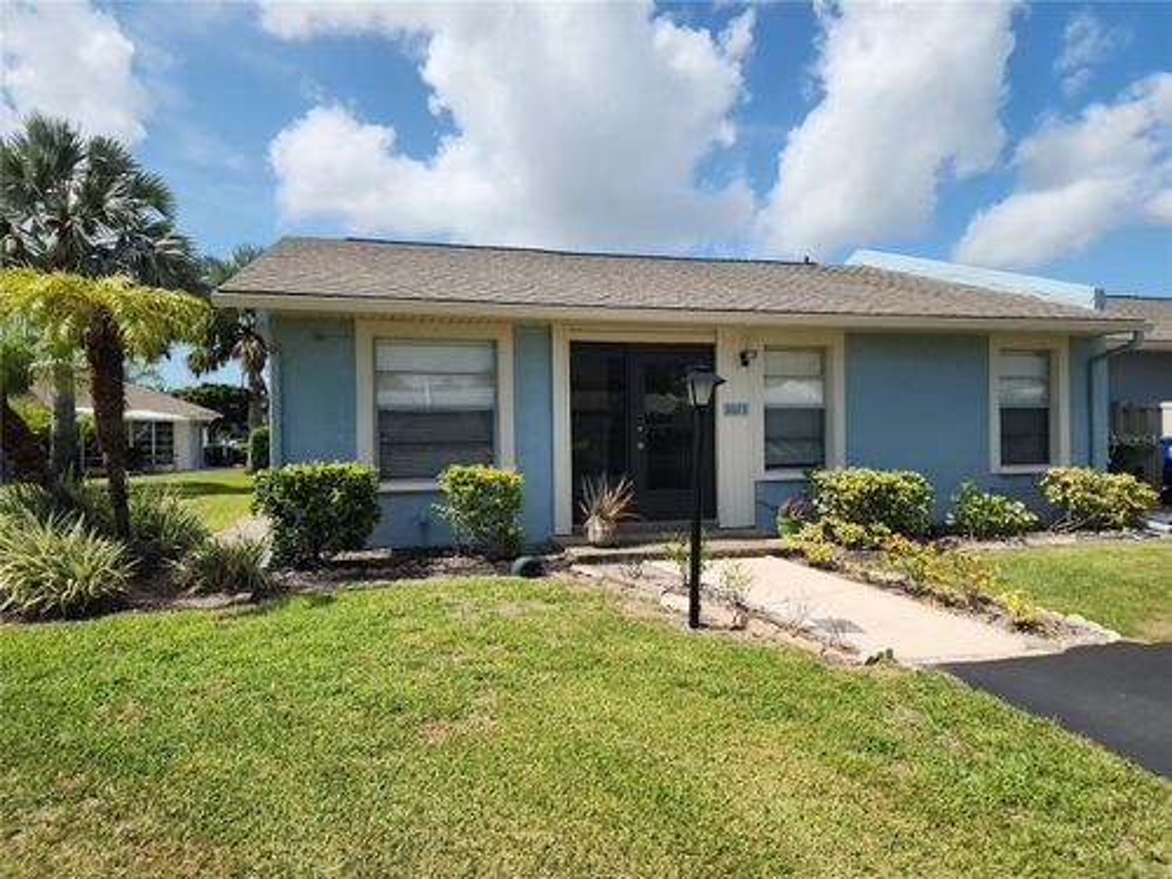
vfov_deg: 58.9
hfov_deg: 73.9
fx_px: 779
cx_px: 586
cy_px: 440
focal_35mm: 23
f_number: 1.8
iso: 12
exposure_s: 1/1258
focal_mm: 6.4
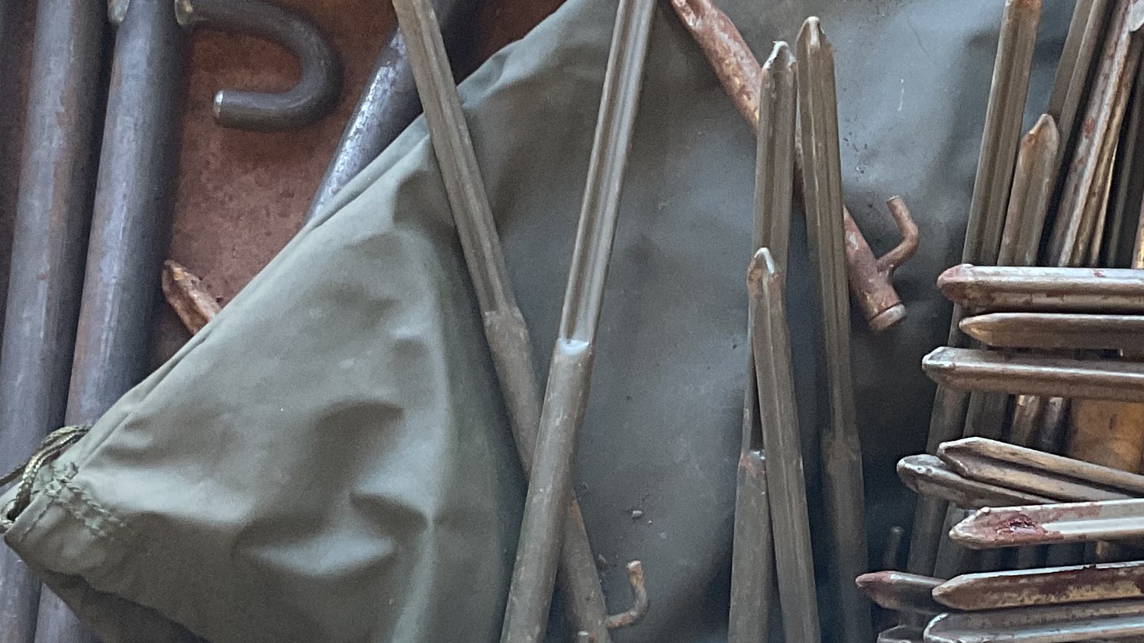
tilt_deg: -75.3
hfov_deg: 24.6
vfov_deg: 14.2
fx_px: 2578
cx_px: 942
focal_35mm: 85
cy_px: 313
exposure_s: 1/60
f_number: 1.8
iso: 64
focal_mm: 3
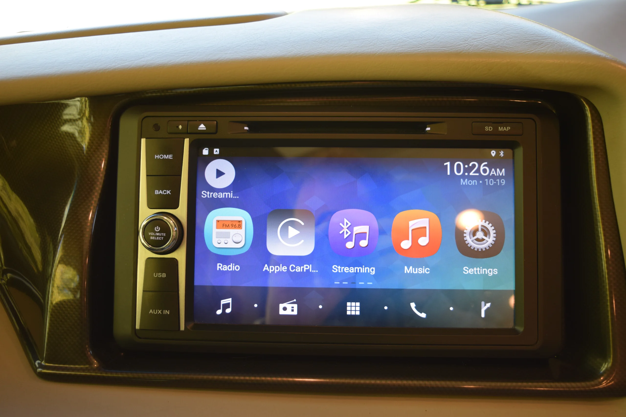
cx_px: 313
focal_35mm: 36
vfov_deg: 36.9
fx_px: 626
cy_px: 208
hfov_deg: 53.1
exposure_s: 1/60
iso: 400
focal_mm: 24
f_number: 4
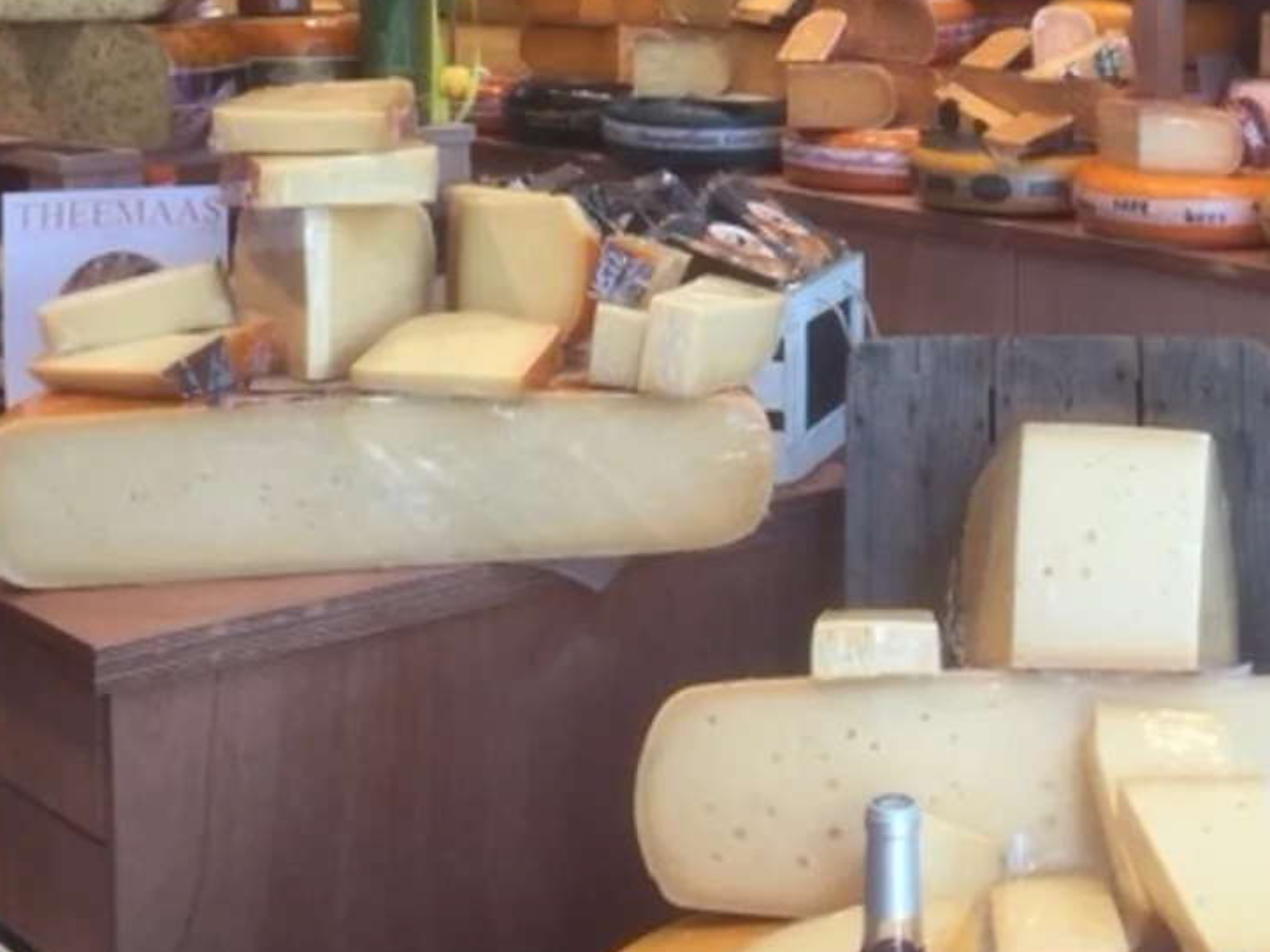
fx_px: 2531
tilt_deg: -5.8
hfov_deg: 27.6
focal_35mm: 69
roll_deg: -0.2
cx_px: 1009
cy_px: 169
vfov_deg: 21.0
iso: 40
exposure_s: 1/100
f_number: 2.2
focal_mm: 4.15
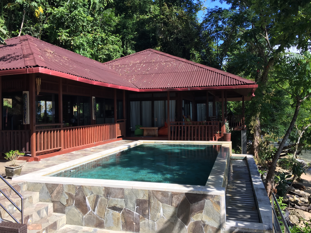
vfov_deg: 48.2
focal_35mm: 29
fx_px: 261
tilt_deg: -0.2
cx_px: 156
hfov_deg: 61.7
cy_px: 116
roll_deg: +0.7
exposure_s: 1/694
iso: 32
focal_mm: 4.15
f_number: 2.2
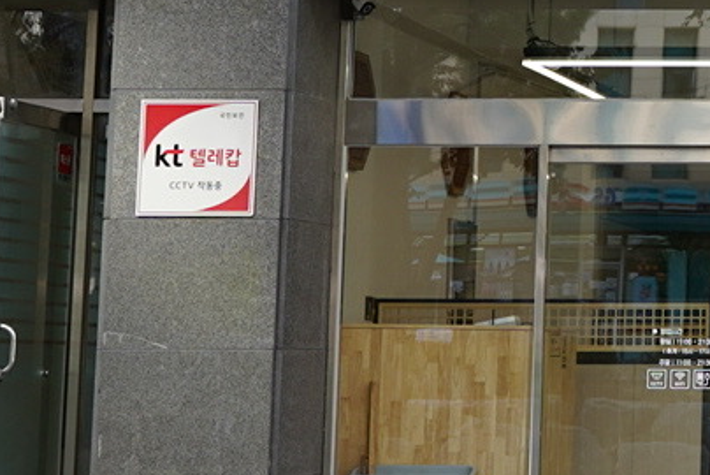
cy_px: -30
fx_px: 2842
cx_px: 1244
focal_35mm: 144
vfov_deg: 9.5
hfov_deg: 13.0
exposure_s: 1/400
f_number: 2.8
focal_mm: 24
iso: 125
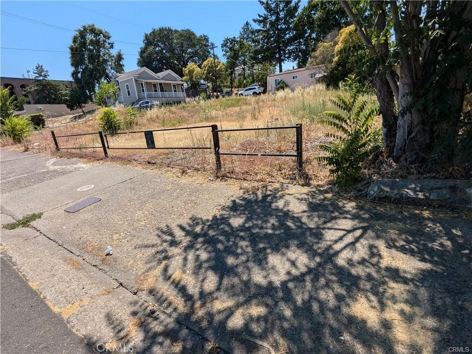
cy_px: 177
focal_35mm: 16
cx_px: 236
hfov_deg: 94.5
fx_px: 218
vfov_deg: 78.1
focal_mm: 2.22
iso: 47
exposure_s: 1/1595
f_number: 2.2
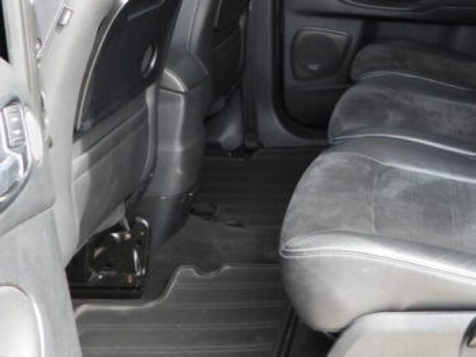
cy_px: 41
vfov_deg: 28.6
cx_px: 430
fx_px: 674
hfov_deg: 36.4
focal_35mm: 49
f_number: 2.8
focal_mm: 4.3
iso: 100
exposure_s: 1/50
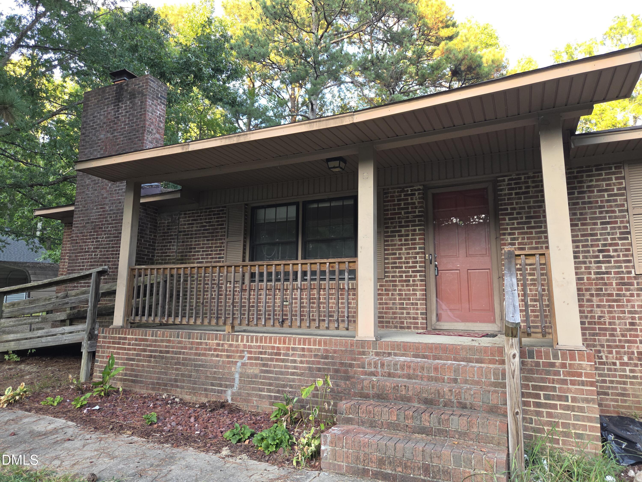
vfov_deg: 58.9
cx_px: 321
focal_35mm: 23
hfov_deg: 73.9
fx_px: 427
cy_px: 241
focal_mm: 5.4
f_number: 1.8
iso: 64
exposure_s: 1/60
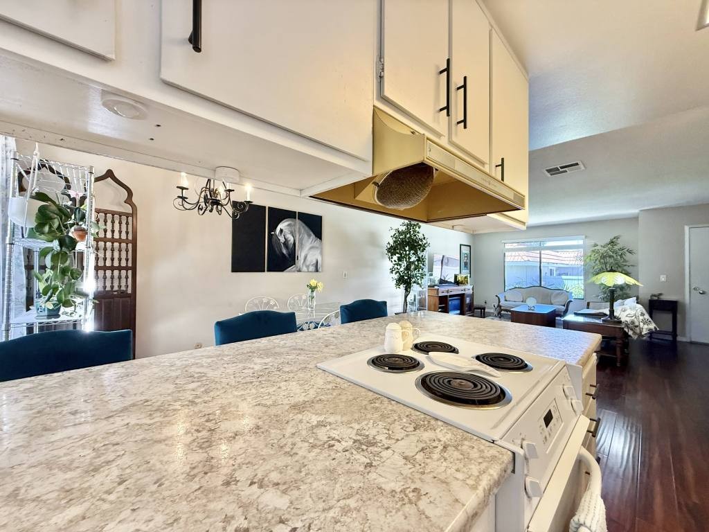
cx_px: 354
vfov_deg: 85.7
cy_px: 266
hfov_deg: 102.1
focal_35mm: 14
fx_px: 287
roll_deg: -0.3
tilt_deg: +1.1
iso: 320
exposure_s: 1/120
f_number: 2.2
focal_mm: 2.22
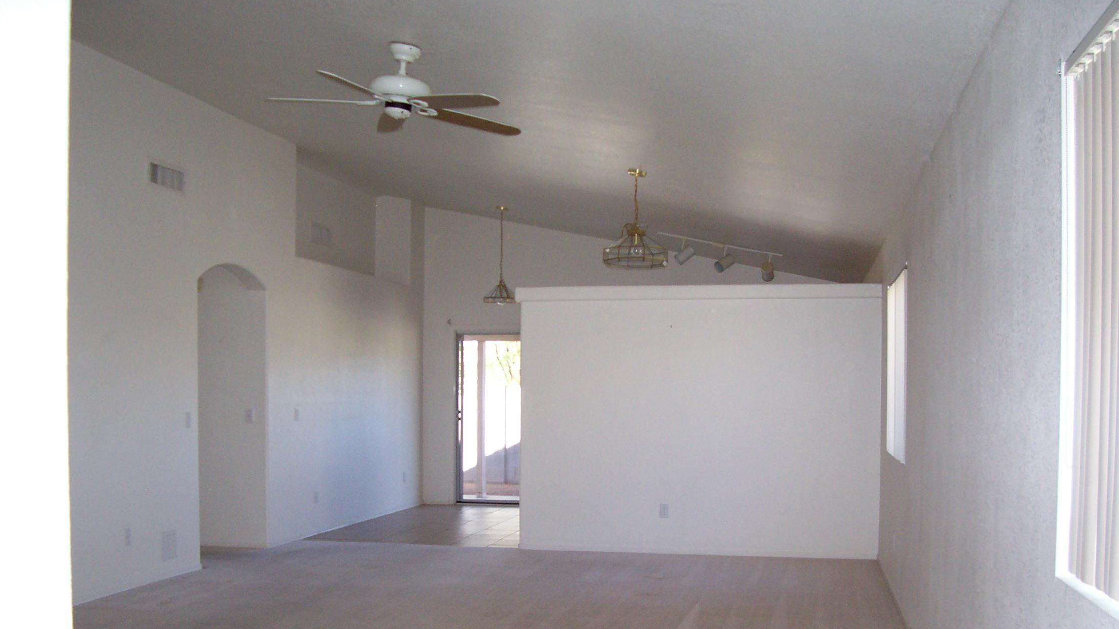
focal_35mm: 38
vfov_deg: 30.9
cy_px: 425
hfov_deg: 52.8
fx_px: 1127
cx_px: 560
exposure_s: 1/112
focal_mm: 5.6
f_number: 2.7
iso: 140
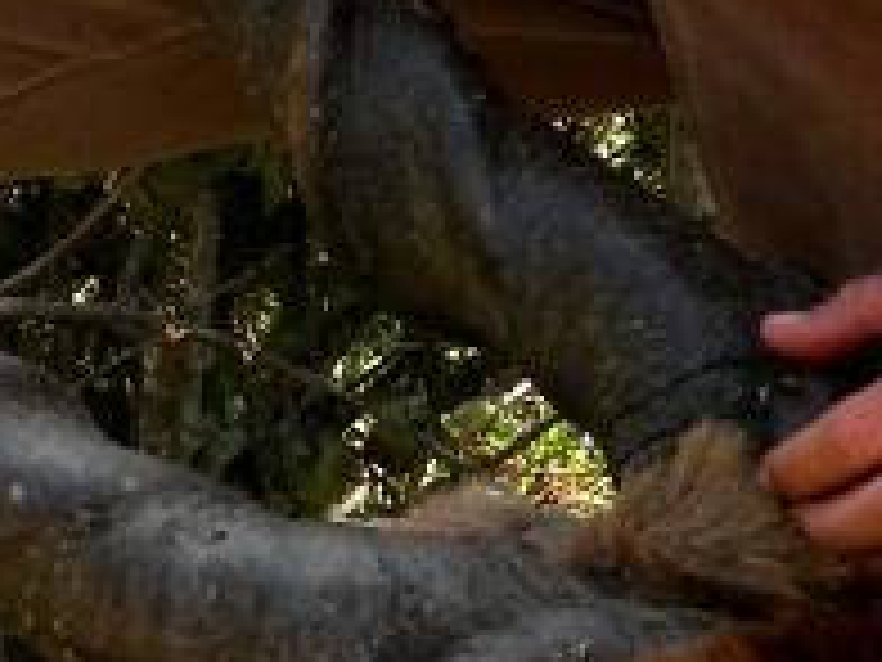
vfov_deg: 3.1
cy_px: -302
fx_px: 12383
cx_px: 306
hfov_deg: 4.1
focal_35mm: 486
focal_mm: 16.4
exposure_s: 1/114
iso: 64
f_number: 4.5
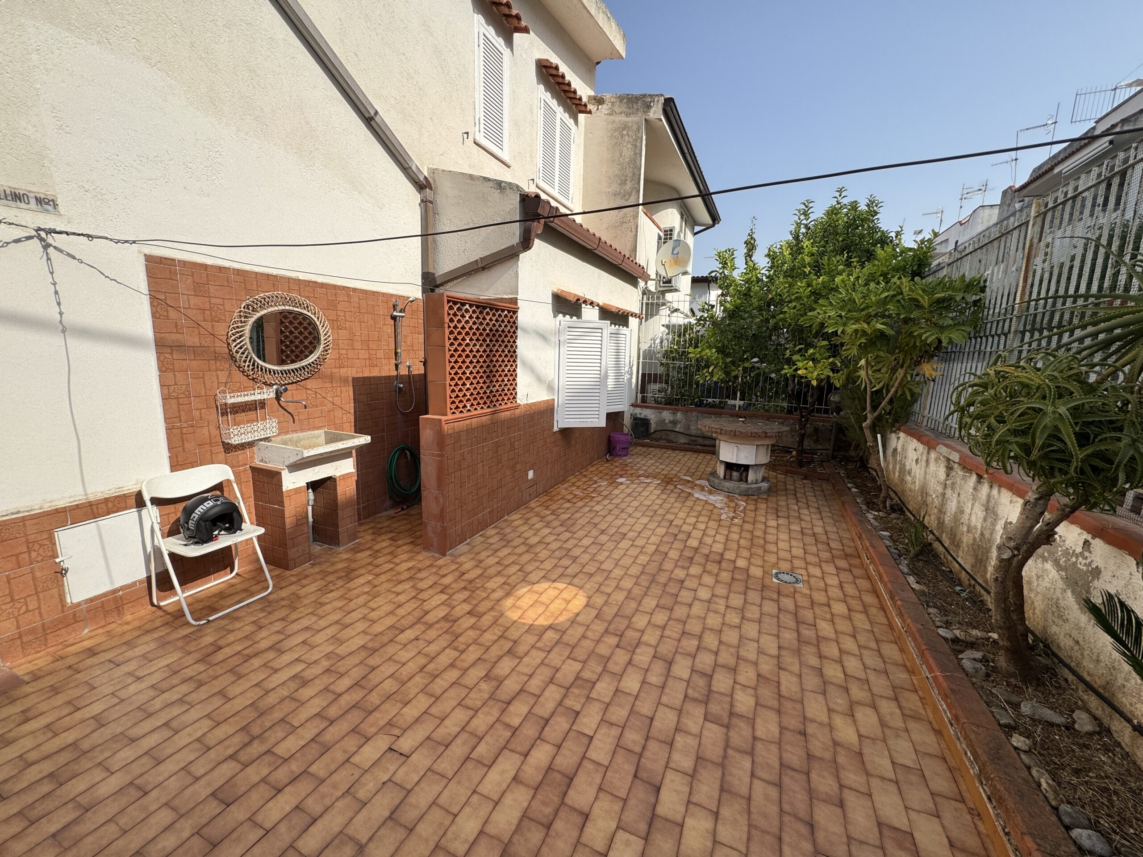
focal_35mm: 14
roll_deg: -0.8
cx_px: 572
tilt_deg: -10.3
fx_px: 462
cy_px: 428
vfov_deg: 85.7
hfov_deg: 102.1
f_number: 2.2
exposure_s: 1/1346
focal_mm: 2.22
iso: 50
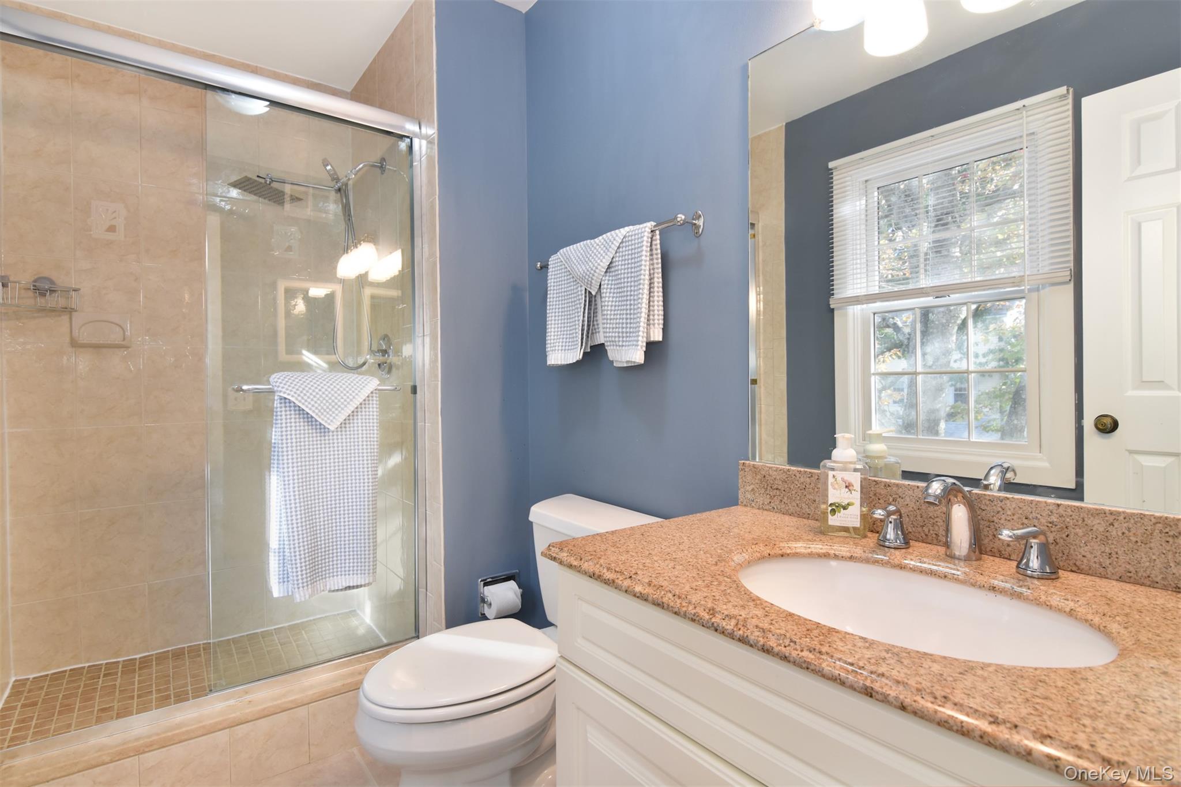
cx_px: 590
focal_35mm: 16
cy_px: 394
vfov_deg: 72.0
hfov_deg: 95.0
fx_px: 541
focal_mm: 11
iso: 640
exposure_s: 1/50
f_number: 8
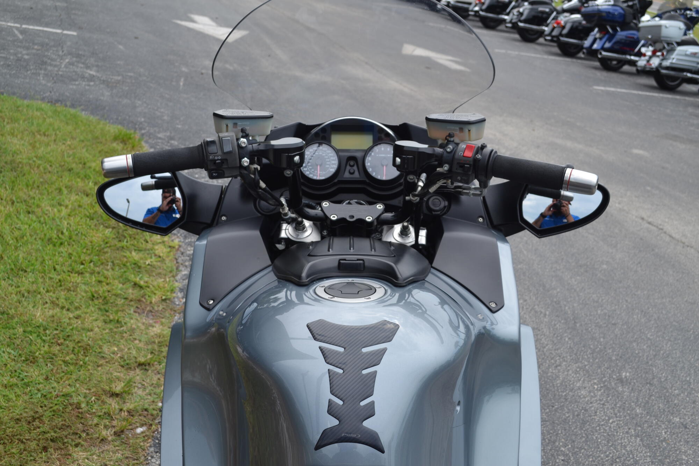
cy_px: 233
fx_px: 874
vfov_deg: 29.9
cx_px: 350
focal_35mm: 45
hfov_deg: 43.6
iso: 100
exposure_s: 1/160
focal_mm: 30
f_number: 6.3
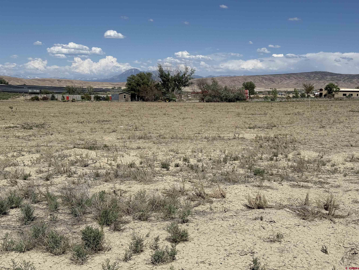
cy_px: 135
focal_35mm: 48
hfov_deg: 39.7
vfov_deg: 30.3
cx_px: 180
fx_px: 498
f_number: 1.78
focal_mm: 6.76
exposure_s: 1/11364
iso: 64
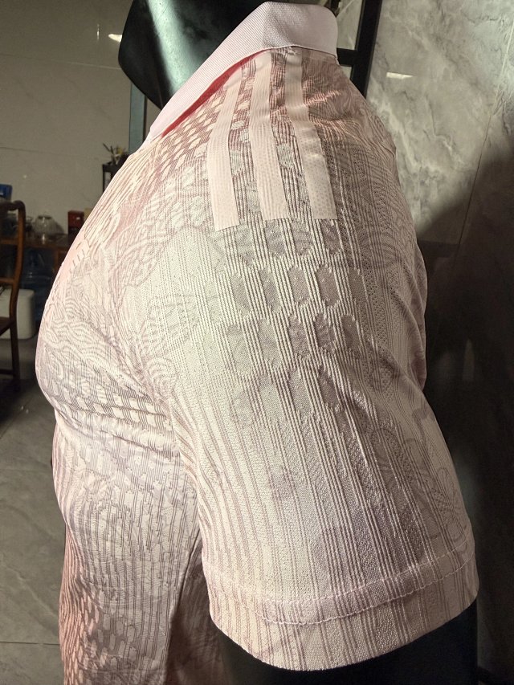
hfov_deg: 56.8
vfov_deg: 71.6
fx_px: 475
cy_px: 342
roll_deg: -7.5
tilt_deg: -18.2
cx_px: 257
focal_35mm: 24
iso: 160
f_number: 2.2
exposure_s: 1/100
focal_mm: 2.22
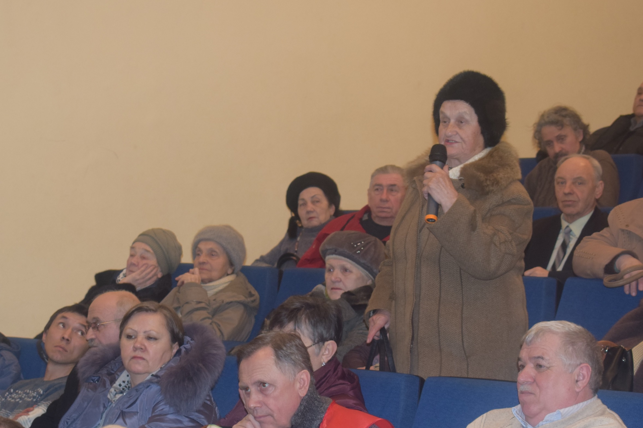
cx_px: 322
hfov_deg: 28.1
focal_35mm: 72
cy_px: 214
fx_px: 1286
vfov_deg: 18.9
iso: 800
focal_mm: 48
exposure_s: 1/30
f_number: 5.3
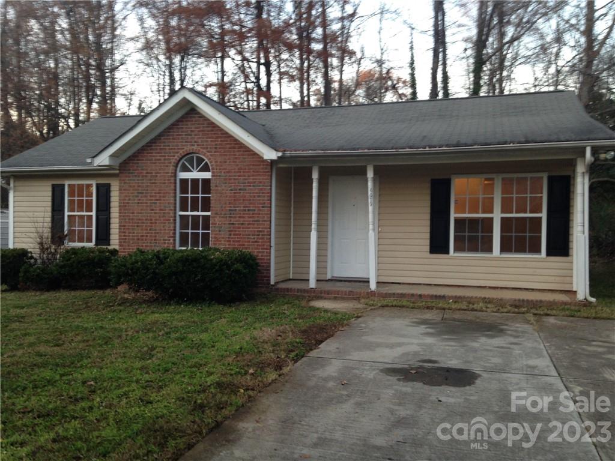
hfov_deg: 55.4
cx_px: 308
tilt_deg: -1.0
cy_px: 230
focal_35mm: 33
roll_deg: -2.5
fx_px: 586
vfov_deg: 42.9
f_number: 2.4
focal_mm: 4.12
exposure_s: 1/40
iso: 64
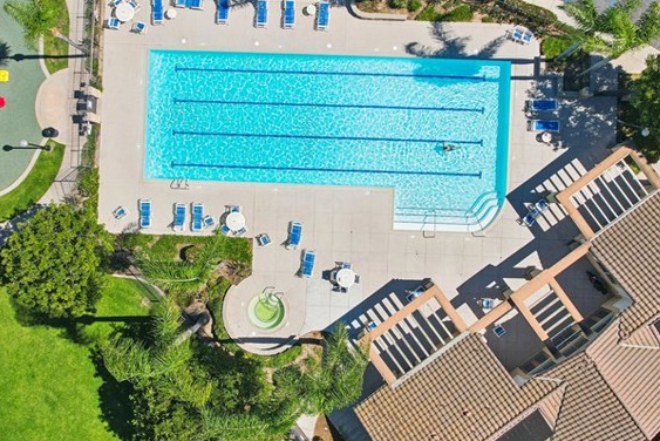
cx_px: 343
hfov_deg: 48.4
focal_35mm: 40
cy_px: 212
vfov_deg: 33.4
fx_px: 734
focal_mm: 8.4
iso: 130
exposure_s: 1/2500
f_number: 2.8
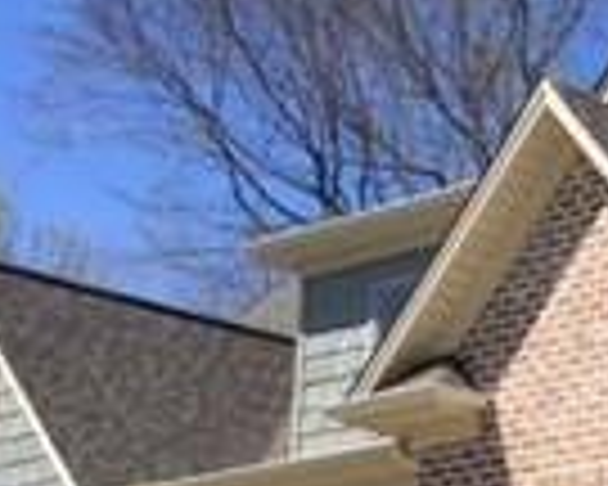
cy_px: 608
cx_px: 1135
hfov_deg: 12.9
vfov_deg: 11.3
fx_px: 2411
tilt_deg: +7.9
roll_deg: -2.1
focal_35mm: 134
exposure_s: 1/1721
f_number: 2.2
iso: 32
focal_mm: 4.15
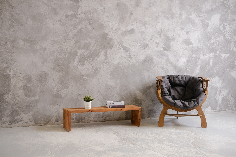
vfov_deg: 25.5
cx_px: 118
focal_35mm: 53
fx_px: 347
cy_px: 78
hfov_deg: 37.5
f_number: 3.2
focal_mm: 35
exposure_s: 1/125
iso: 800
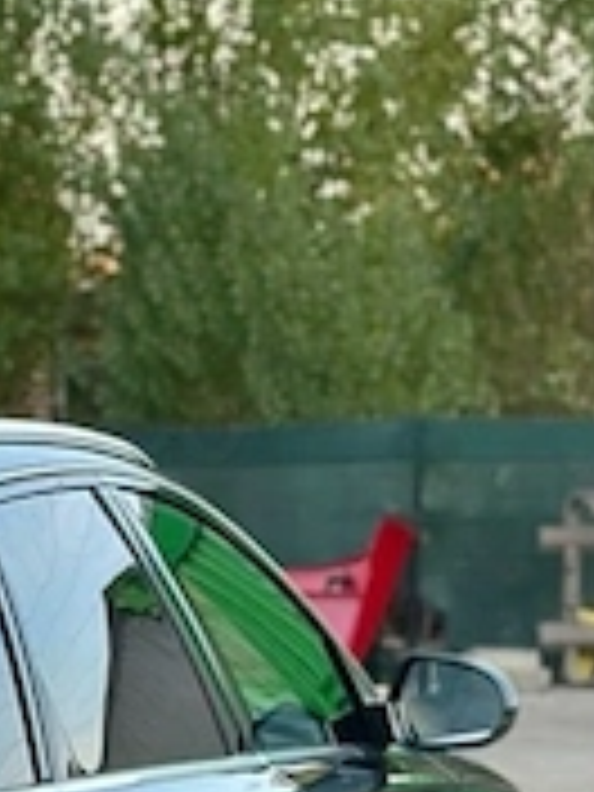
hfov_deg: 6.7
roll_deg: +0.3
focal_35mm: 218
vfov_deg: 9.0
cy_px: 720
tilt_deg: -2.4
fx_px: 4988
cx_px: -482
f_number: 1.78
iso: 80
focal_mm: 6.86
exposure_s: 1/249
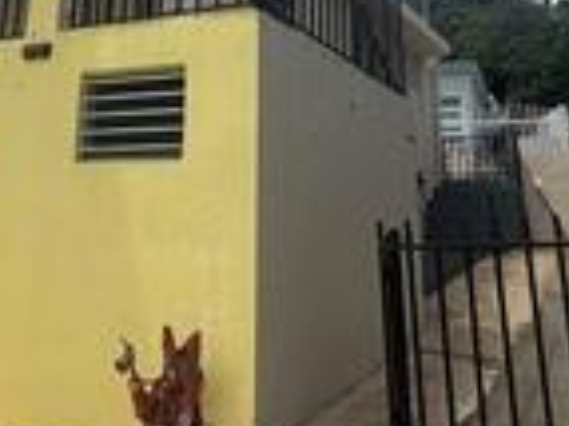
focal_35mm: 49
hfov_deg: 37.9
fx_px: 805
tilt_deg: +19.4
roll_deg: -3.6
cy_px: -14
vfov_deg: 27.7
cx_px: 135
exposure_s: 1/1105
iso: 20
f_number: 2.2
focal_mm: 2.22
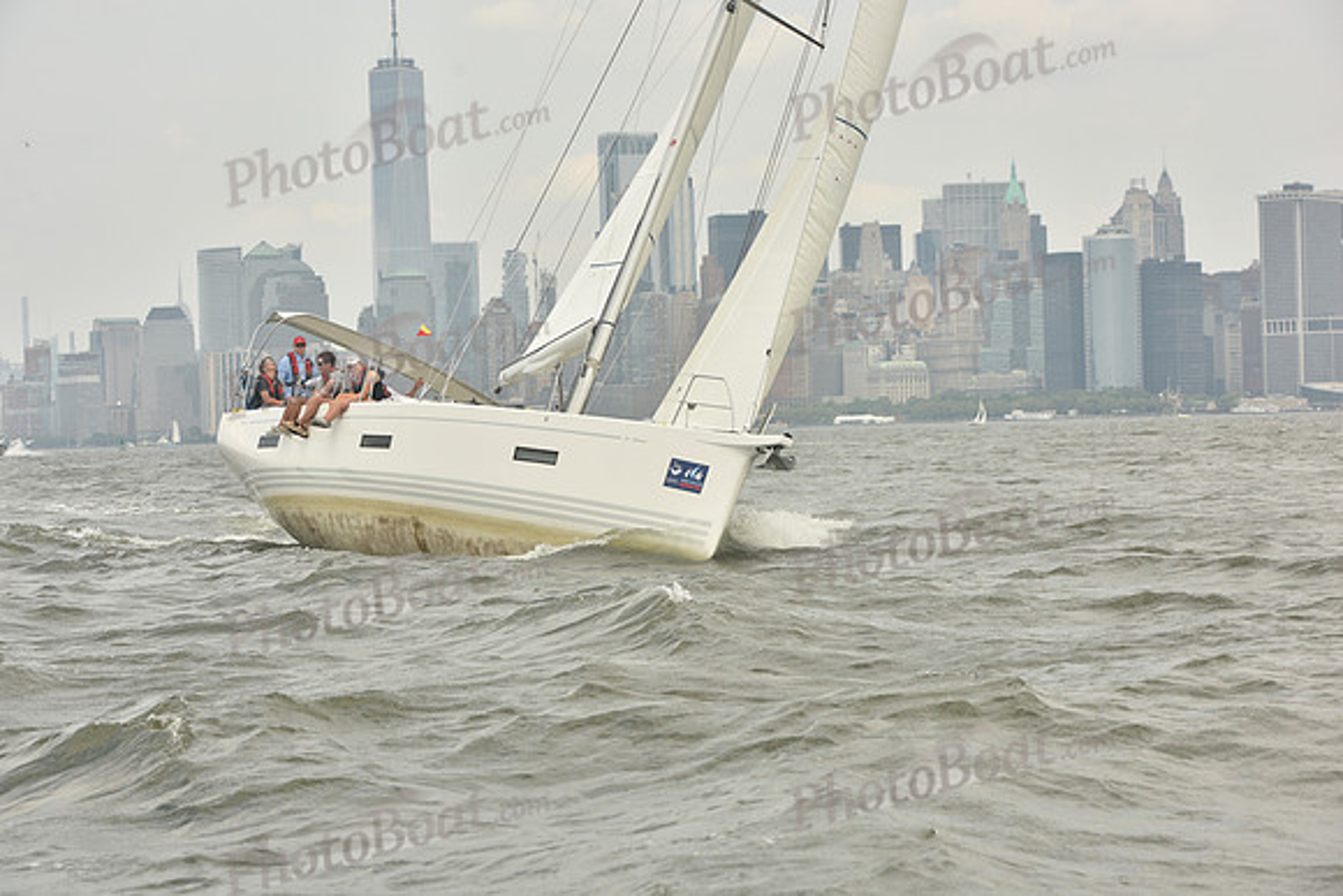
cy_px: 448
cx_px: 672
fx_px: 3545
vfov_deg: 14.4
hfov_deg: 21.5
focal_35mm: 95
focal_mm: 95
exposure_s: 1/800
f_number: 7.1
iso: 250
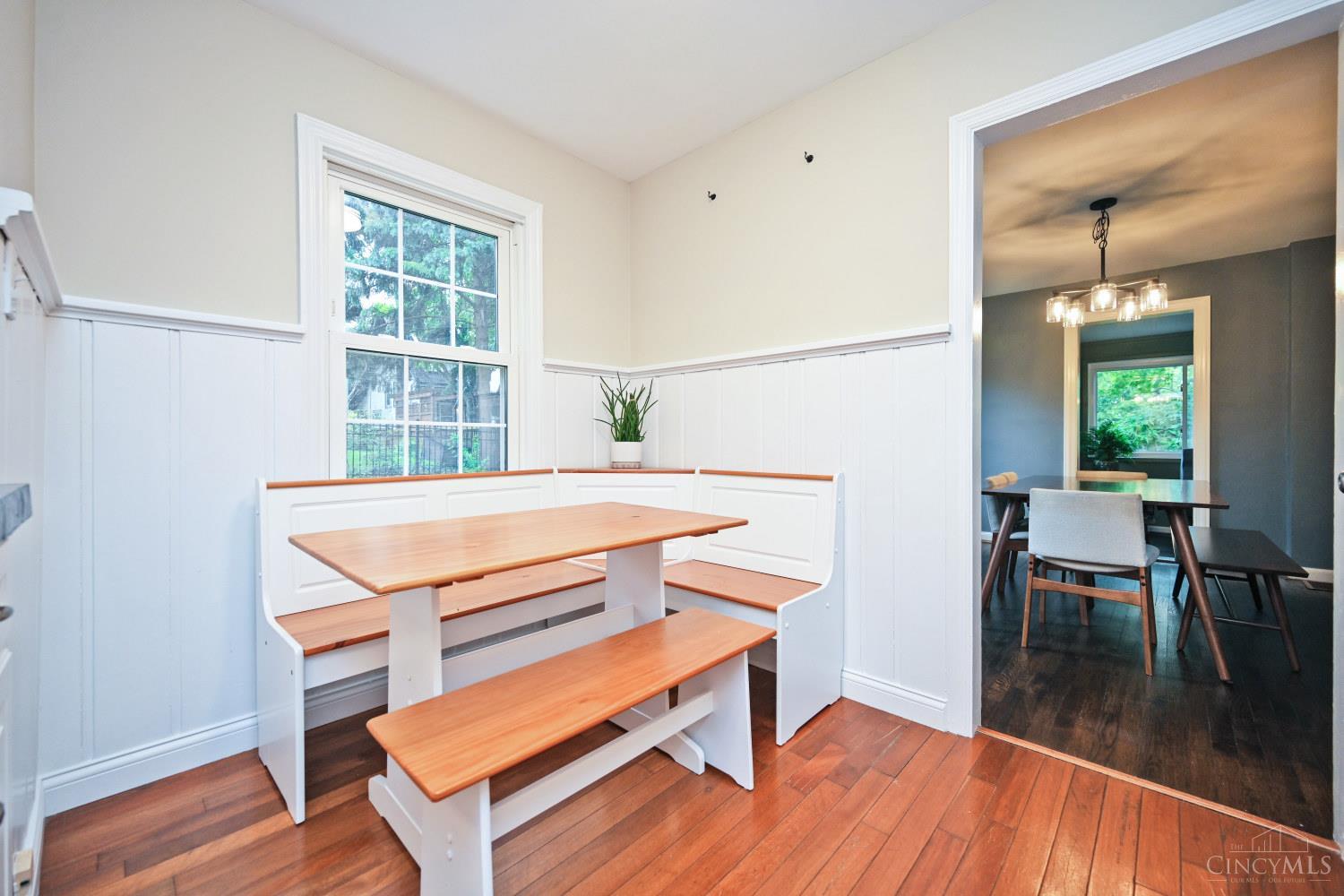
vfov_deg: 81.2
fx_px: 523
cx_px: 672
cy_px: 448
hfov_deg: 104.3
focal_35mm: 14
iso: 400
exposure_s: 1/60
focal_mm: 14
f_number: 4
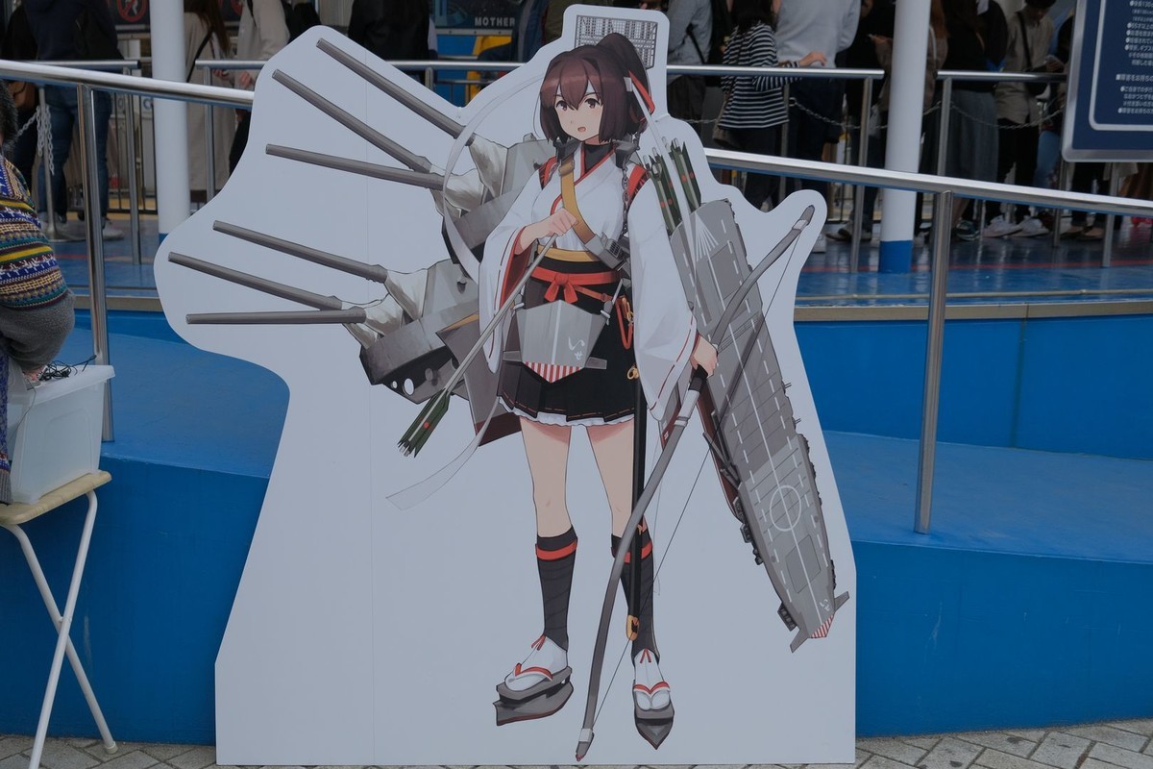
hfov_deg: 57.2
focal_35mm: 33
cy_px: 384
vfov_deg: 40.0
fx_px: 1057
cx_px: 576
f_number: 4
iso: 640
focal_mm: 22.3
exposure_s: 1/1900
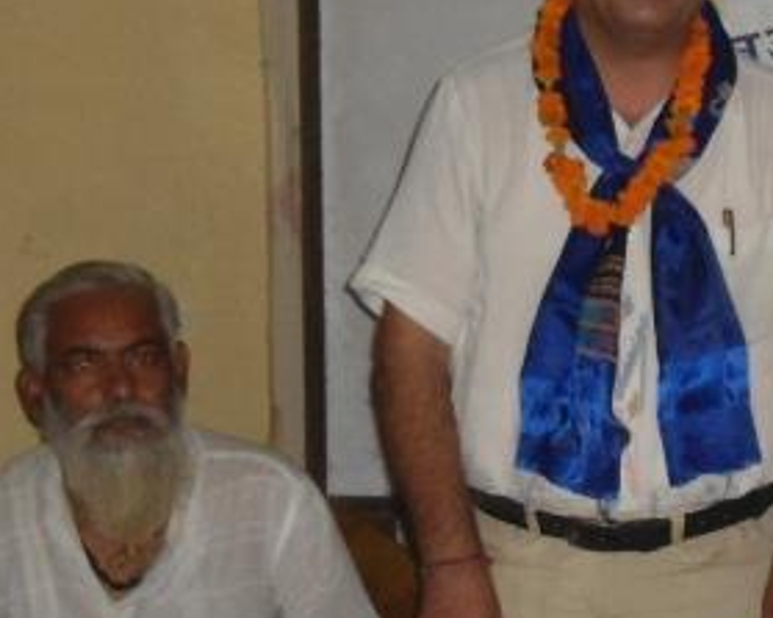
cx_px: 790
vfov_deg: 13.9
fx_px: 2539
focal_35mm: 111
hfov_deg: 16.9
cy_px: 299
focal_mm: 5.6
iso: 400
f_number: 3
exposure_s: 1/40
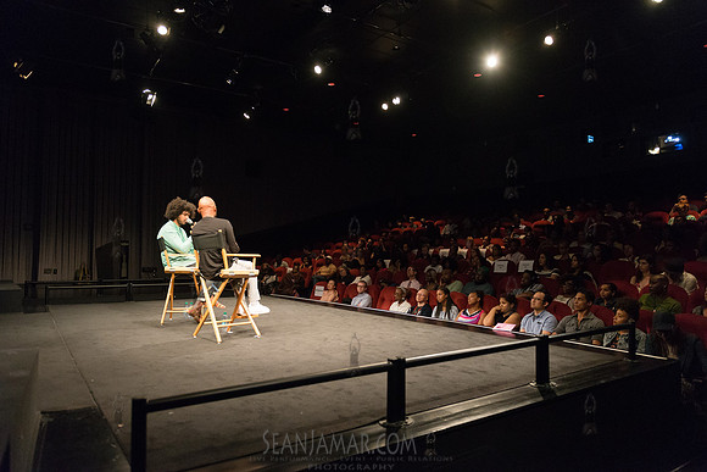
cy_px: 236
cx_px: 354
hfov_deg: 73.7
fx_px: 471
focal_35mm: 24
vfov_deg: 53.2
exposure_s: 1/200
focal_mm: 24
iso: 4000
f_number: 2.8
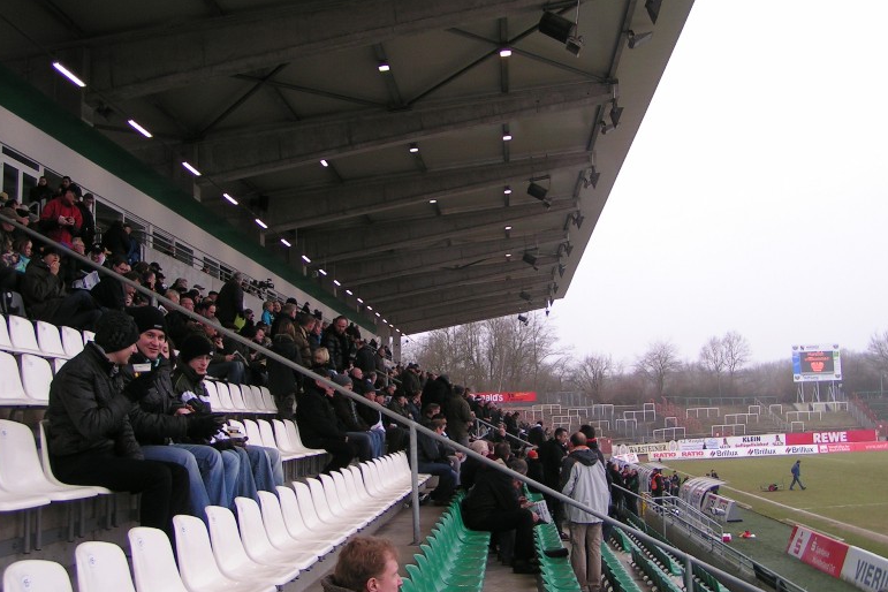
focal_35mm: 41
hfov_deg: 47.4
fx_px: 1011
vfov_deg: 32.6
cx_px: 431
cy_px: 265
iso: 50
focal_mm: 5.8
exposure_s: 1/100
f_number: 4
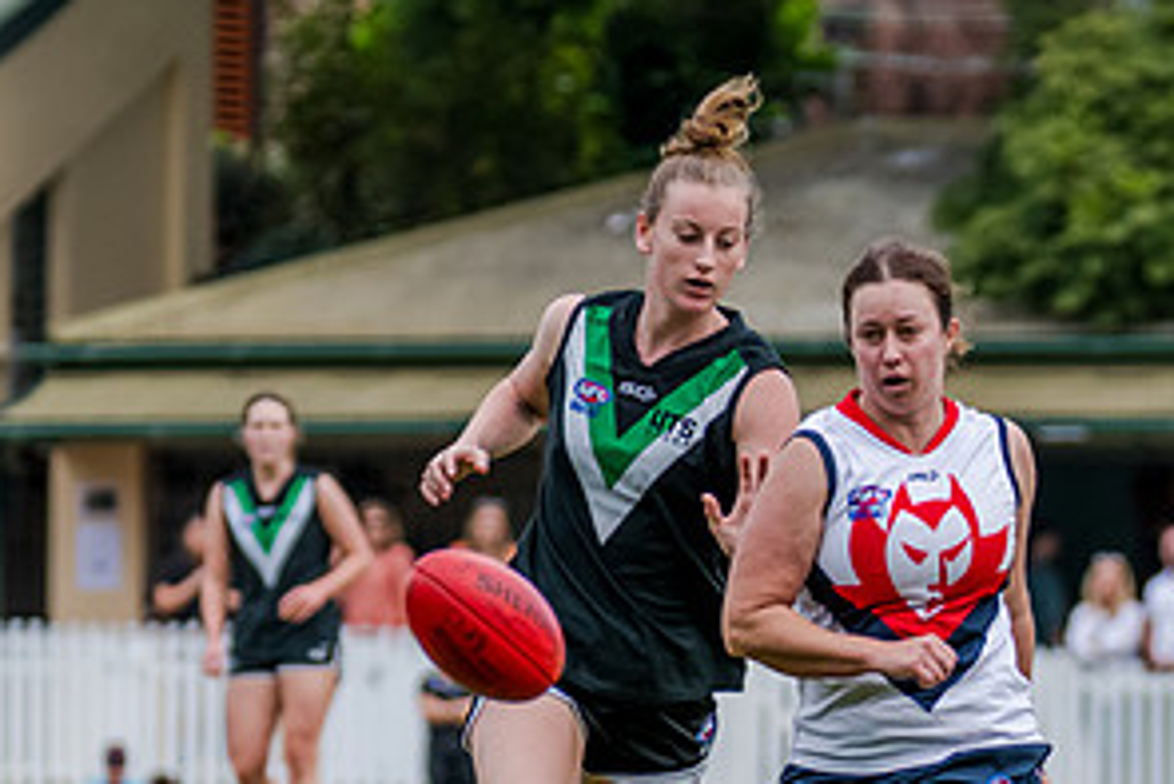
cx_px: 1196
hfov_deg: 3.9
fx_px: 17259
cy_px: 841
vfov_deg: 2.6
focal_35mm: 529
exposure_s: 1/1600
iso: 800
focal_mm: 210
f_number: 5
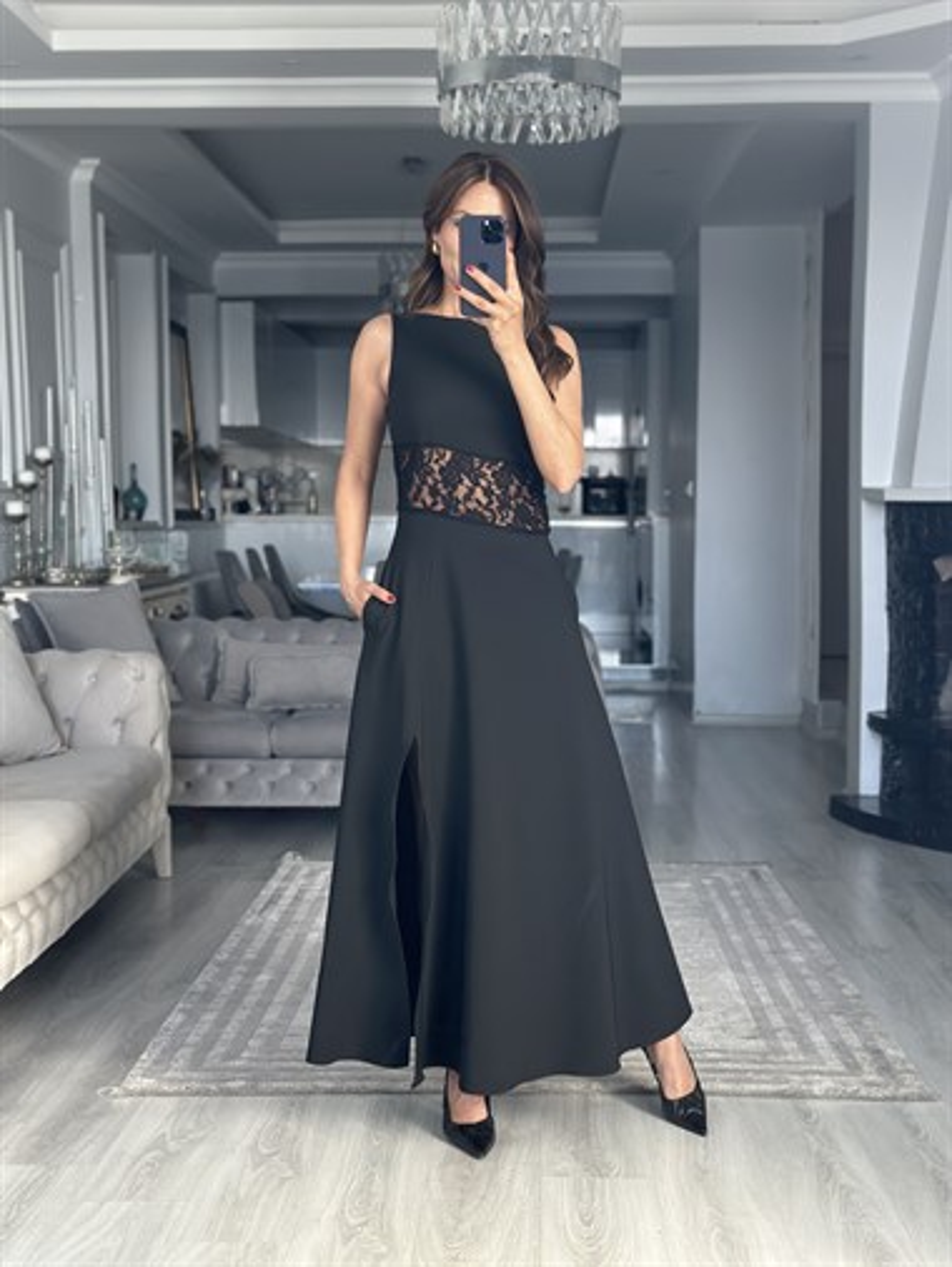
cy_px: 634
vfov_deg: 39.6
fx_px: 1759
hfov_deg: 30.3
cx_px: 476
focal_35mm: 48
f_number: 1.78
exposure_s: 1/130
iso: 125
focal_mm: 6.86
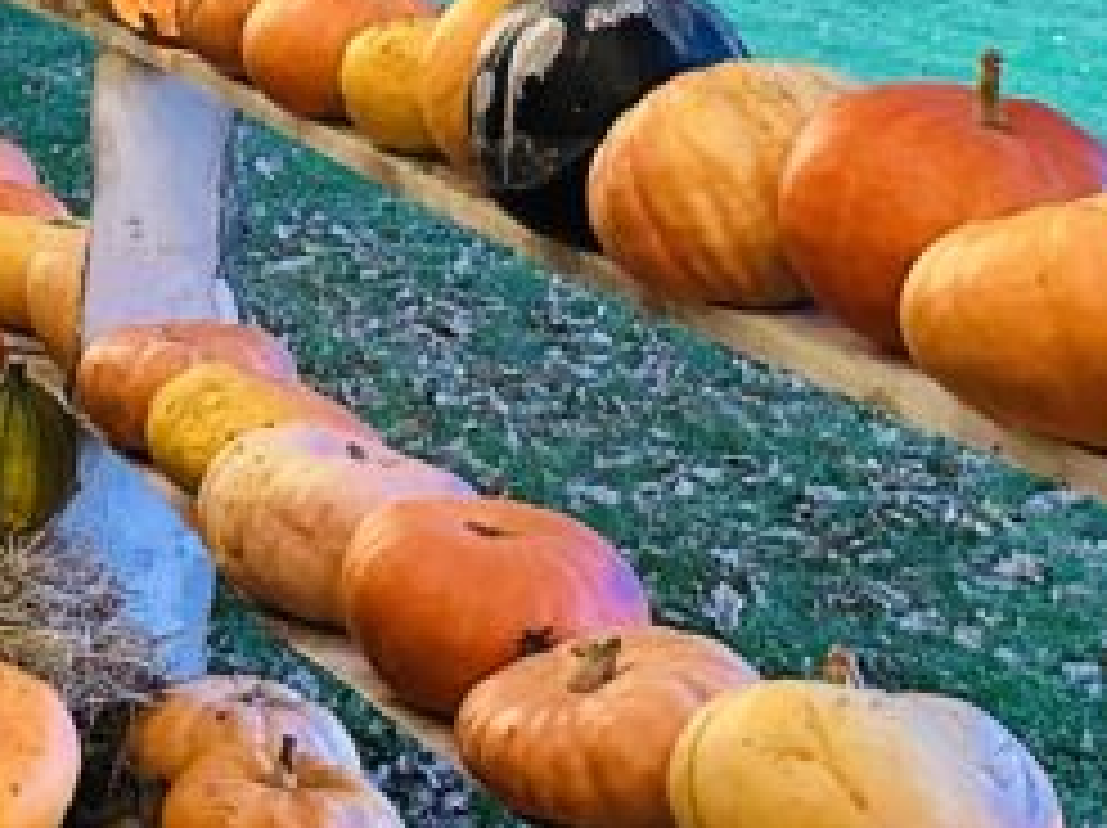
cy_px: -248
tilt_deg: -2.6
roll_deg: +0.1
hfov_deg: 17.1
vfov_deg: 14.2
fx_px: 3195
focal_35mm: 100
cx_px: -698
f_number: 1.78
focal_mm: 6.86
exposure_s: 1/33
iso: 640
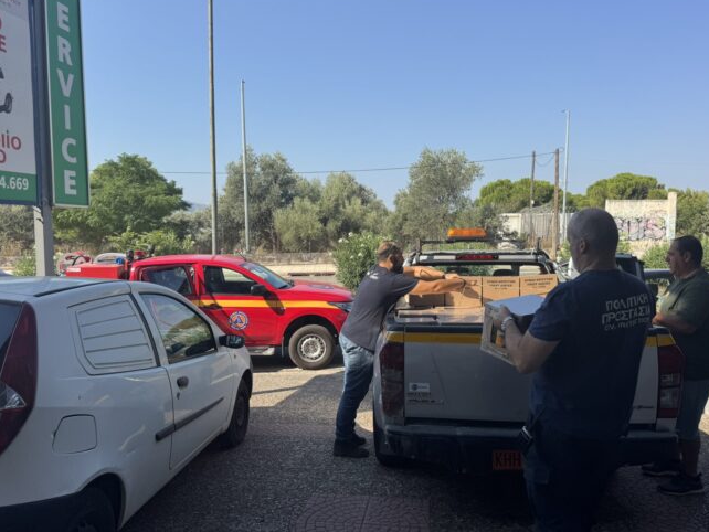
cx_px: 364
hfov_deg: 67.3
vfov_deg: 53.1
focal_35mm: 26
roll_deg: +0.4
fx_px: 533
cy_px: 273
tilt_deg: -4.3
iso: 80
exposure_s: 1/3247
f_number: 1.78
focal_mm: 6.76
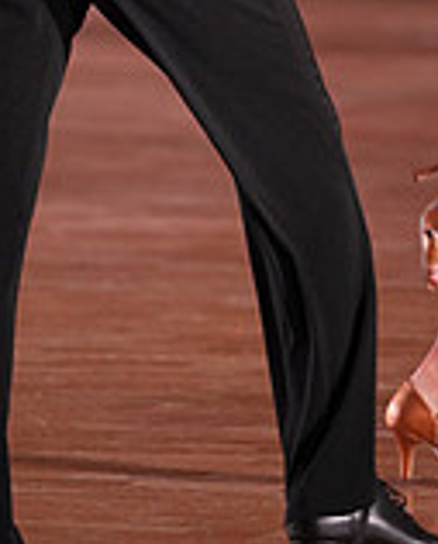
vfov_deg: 3.9
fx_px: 8062
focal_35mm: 499
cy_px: -300
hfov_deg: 3.1
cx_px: 378
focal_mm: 145
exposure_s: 1/800
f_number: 2.8
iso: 1600
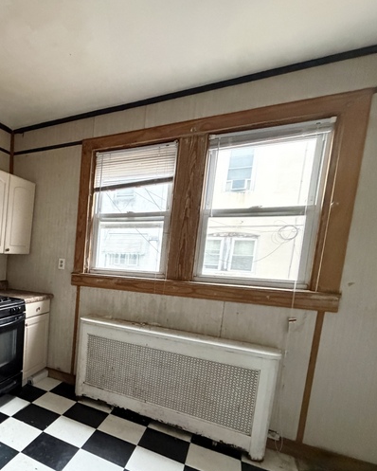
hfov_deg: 52.5
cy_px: 282
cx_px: 15
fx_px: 307
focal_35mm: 22
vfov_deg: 74.2
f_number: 2.2
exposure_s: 1/60
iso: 800
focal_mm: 2.22
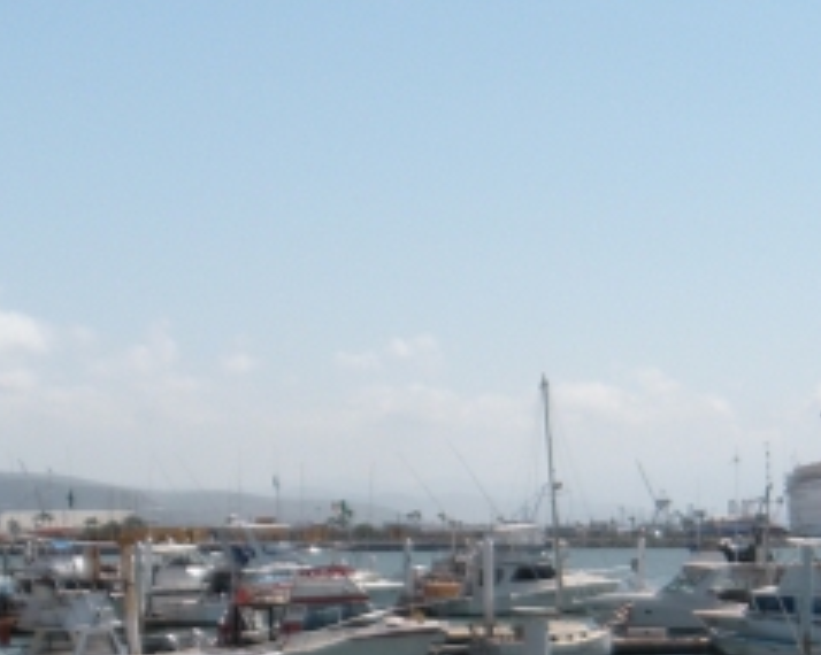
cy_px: 708
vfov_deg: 14.2
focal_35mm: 106
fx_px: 2574
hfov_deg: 17.9
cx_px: 730
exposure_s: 1/980
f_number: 3.8
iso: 64
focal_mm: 5.9
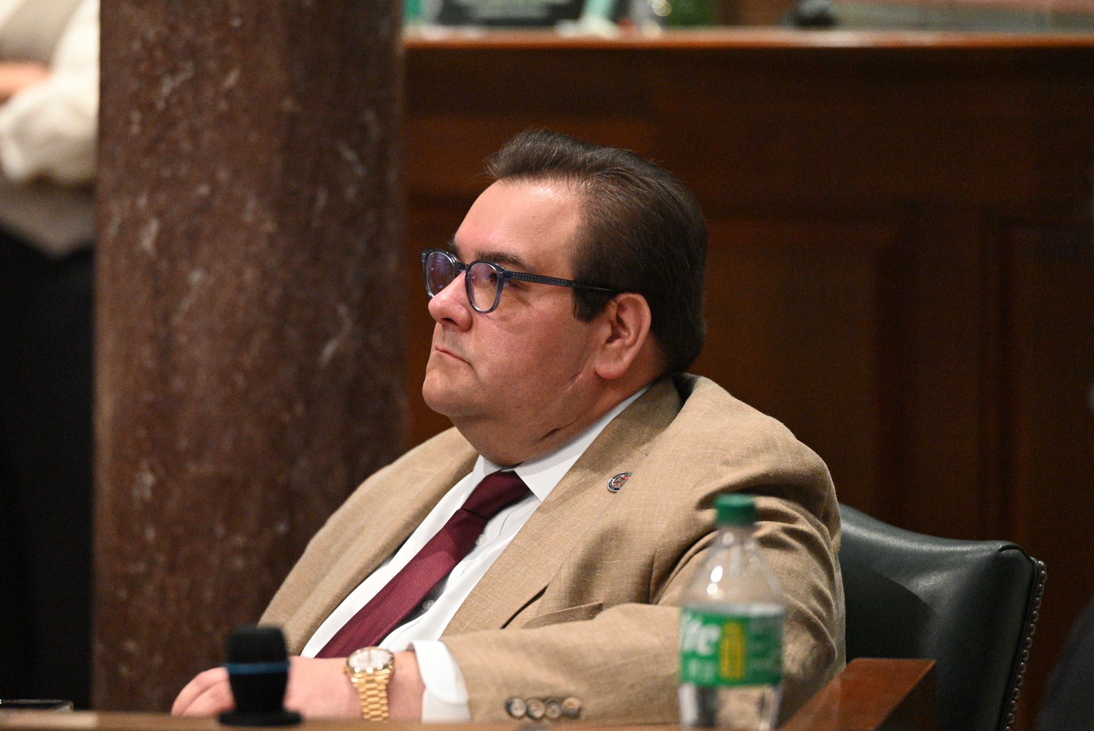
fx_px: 5169
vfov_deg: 8.1
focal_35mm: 170
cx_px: 471
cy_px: 378
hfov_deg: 12.1
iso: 11400
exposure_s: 1/160
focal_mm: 145
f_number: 2.8
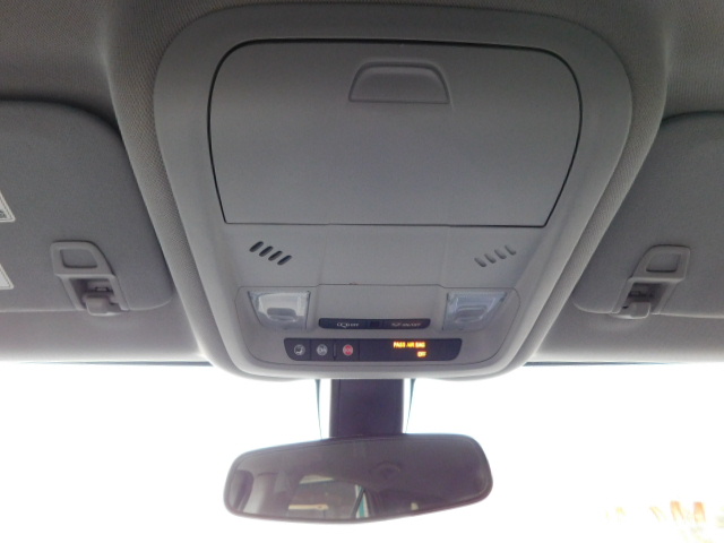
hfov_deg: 73.9
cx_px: 362
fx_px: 481
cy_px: 272
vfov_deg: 58.9
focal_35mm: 23
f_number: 3
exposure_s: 1/25
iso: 400
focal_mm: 4
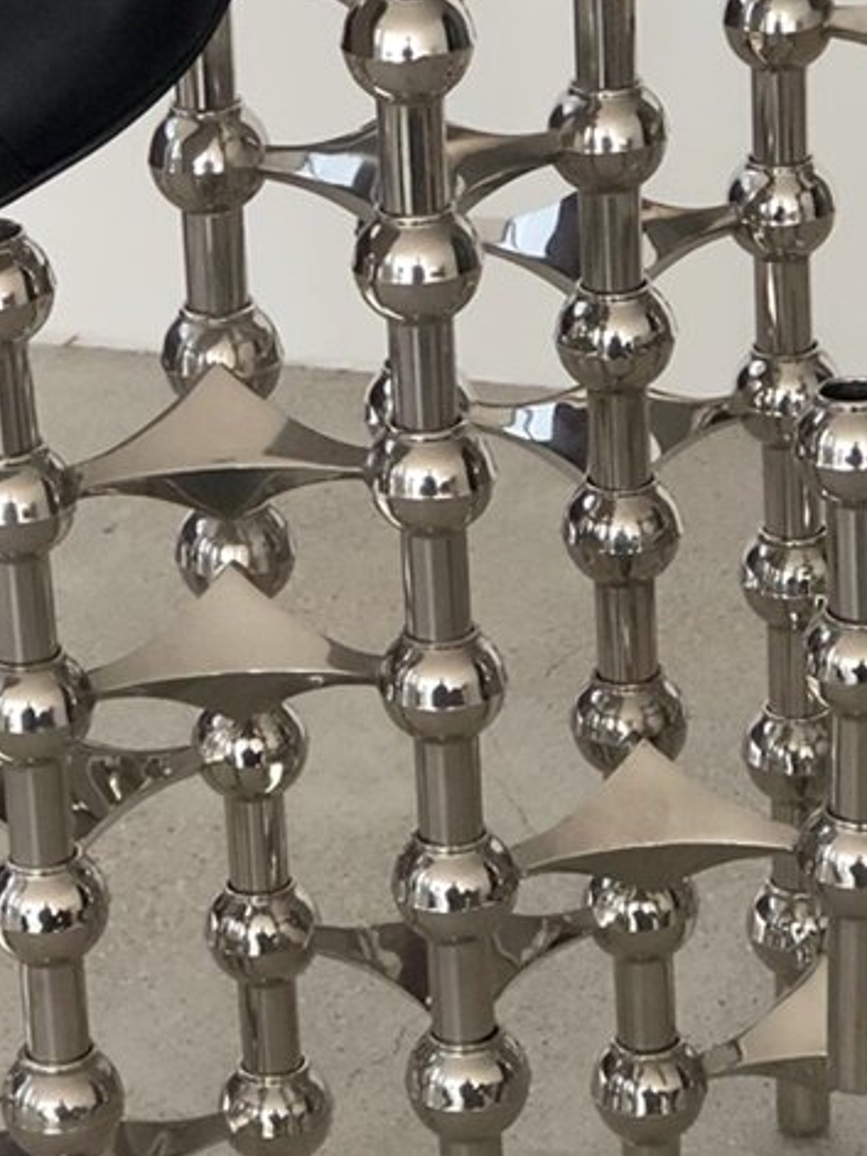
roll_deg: +2.8
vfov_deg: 12.6
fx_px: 5179
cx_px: 344
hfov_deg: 9.6
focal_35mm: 155
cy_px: -10
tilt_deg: -15.9
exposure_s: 1/30
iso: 32
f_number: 2.8
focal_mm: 6.6
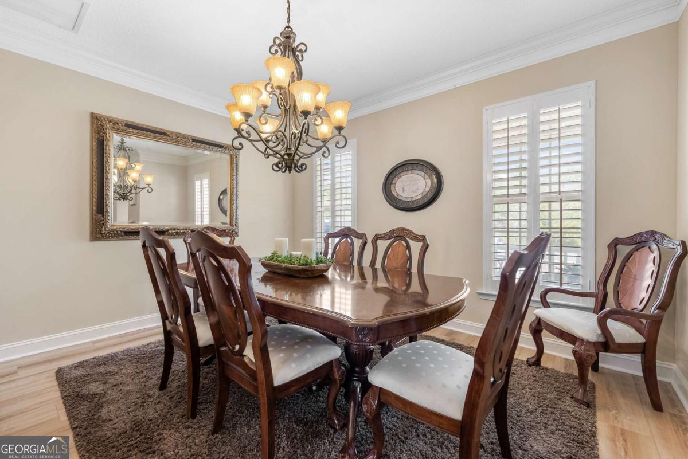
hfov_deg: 104.2
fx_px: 268
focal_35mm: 14
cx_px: 344
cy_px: 230
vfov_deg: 81.3
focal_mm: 14
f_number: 5.6
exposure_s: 1/25
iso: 640
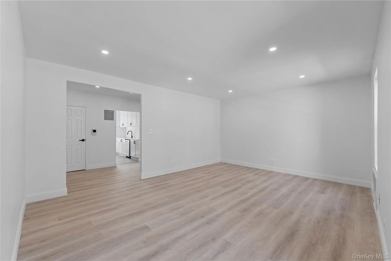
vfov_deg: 81.2
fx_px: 152
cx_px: 196
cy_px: 130
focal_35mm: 14
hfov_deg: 104.2
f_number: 10
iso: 200
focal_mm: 14
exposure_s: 1/3
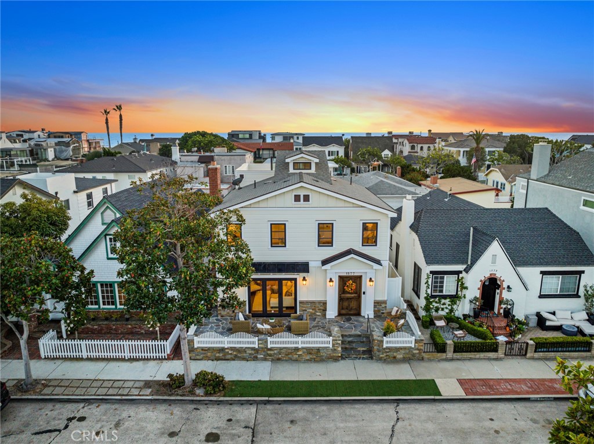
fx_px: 411
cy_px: 222
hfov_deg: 71.6
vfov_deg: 56.7
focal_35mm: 24
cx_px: 297
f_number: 2.8
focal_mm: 12.29
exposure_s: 1/15
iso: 190
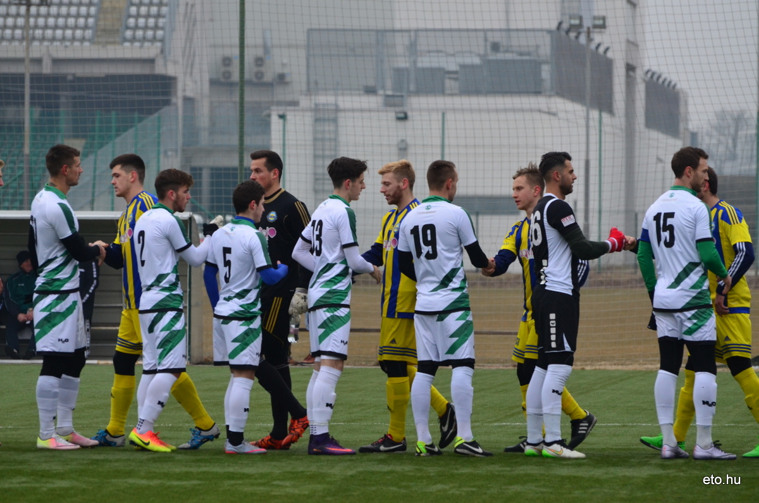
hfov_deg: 7.6
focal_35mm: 270
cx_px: 380
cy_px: 252
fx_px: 5681
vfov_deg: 5.1
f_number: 5
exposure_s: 1/1600
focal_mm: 180
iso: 800
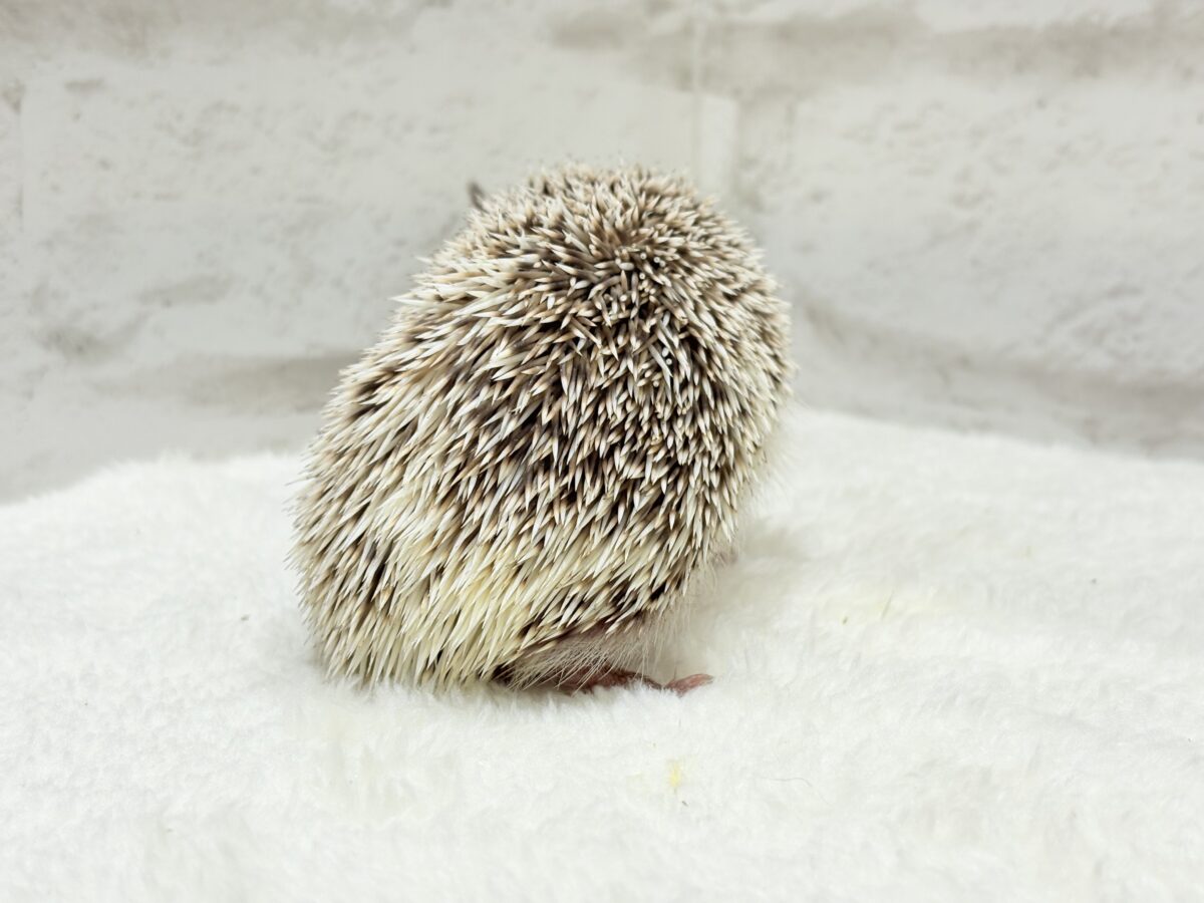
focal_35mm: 52
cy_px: 452
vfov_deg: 28.0
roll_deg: +0.1
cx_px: 602
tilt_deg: -10.5
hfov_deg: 36.8
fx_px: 1809
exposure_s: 1/179
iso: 32
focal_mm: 5.96
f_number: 1.6
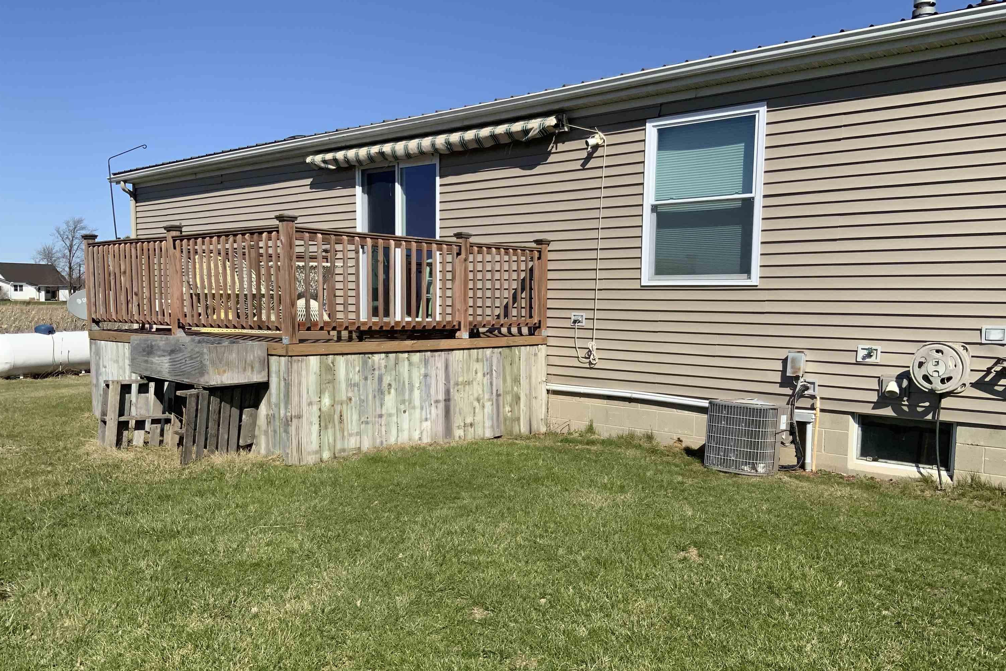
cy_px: 382
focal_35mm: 31
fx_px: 866
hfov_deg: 60.3
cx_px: 516
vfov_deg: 42.2
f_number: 1.8
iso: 20
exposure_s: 1/3125
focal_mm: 3
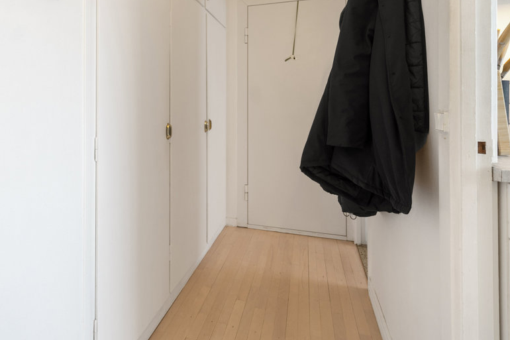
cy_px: 101
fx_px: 283
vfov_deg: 59.8
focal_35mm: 20
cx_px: 210
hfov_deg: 83.2
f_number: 5
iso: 640
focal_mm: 14
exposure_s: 1/40
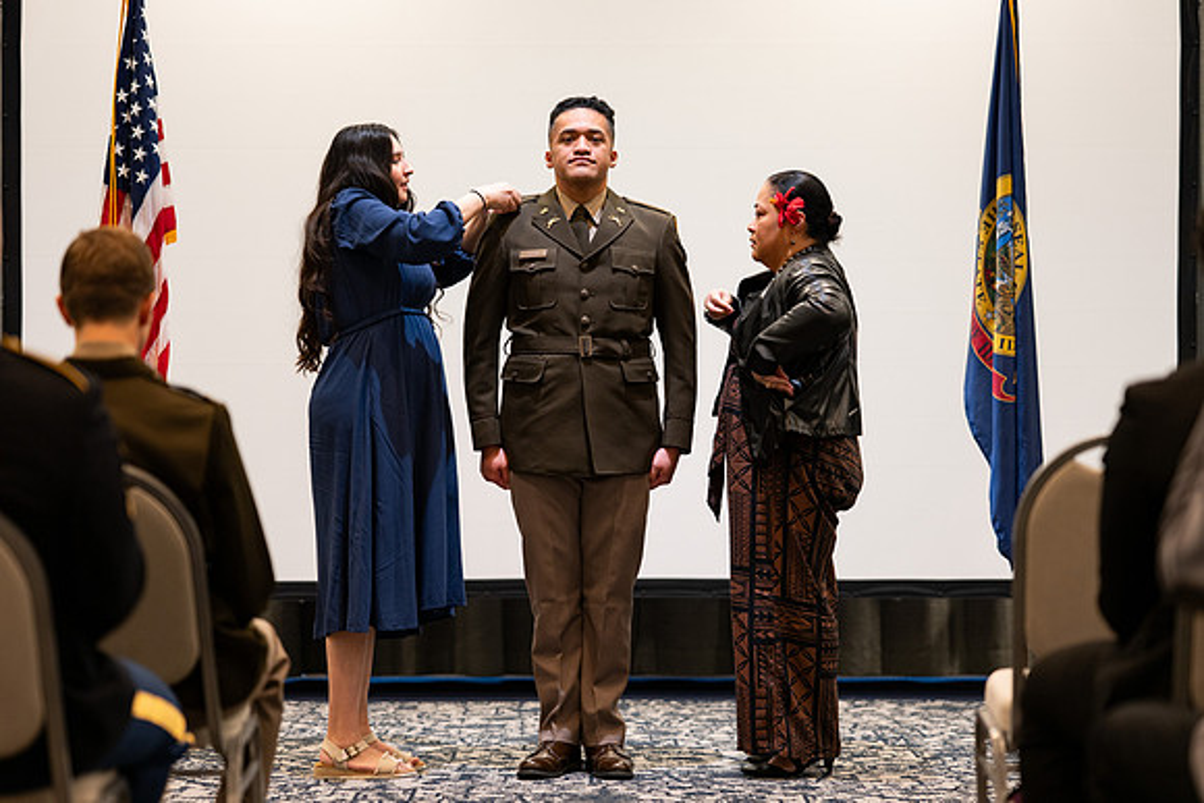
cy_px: 402
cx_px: 602
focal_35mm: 85
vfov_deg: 16.1
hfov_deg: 23.9
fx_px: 2843
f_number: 1.8
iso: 640
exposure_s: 1/125
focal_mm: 85
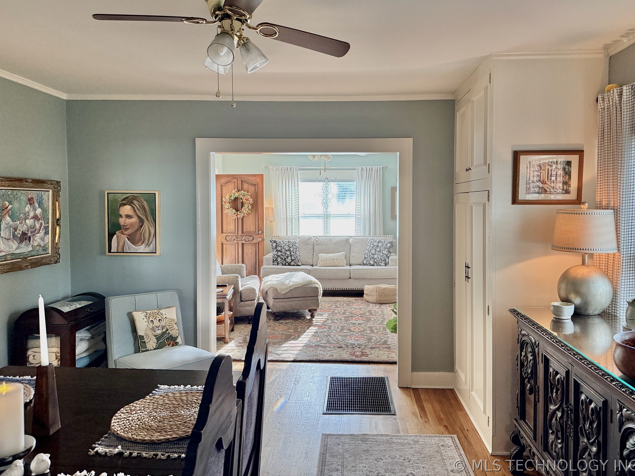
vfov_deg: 53.0
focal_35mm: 26
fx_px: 477
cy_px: 220
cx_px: 340
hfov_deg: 67.2
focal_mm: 6.76
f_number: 1.78
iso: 320
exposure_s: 1/120
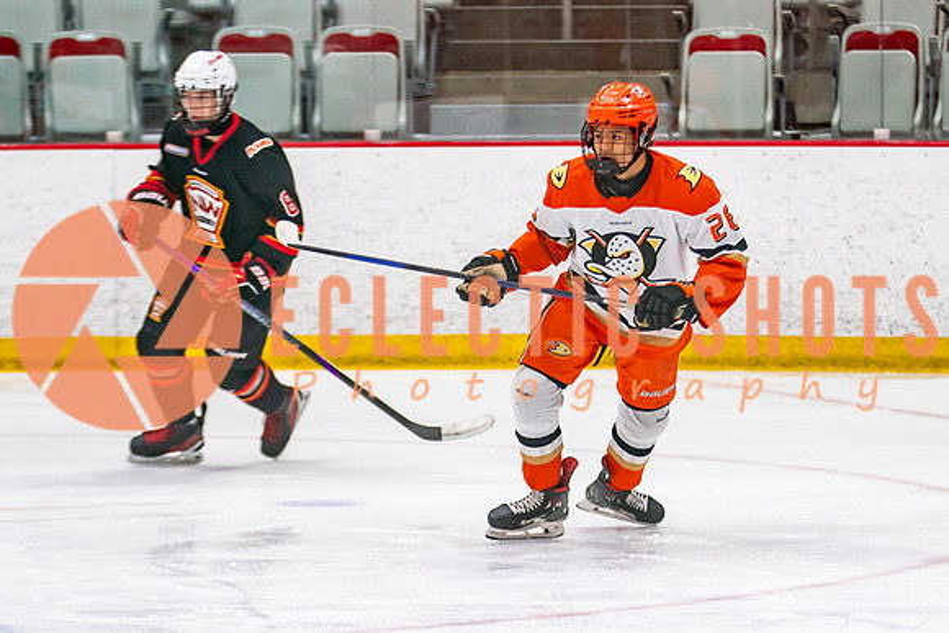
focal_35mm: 250
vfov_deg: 5.5
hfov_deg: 8.2
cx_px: 573
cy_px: 443
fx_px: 6586
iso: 1000
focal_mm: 125
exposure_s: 1/640
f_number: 2.8
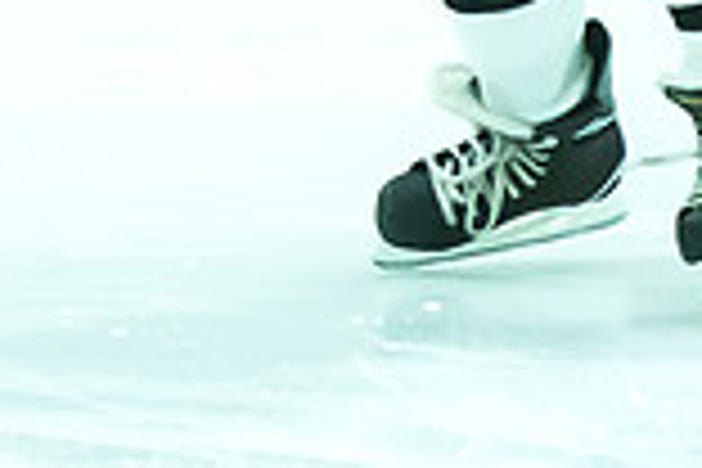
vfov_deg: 1.4
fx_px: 18563
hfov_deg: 2.2
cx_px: 157
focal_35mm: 952
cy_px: -352
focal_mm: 195
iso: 6400
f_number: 5.6
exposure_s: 1/800
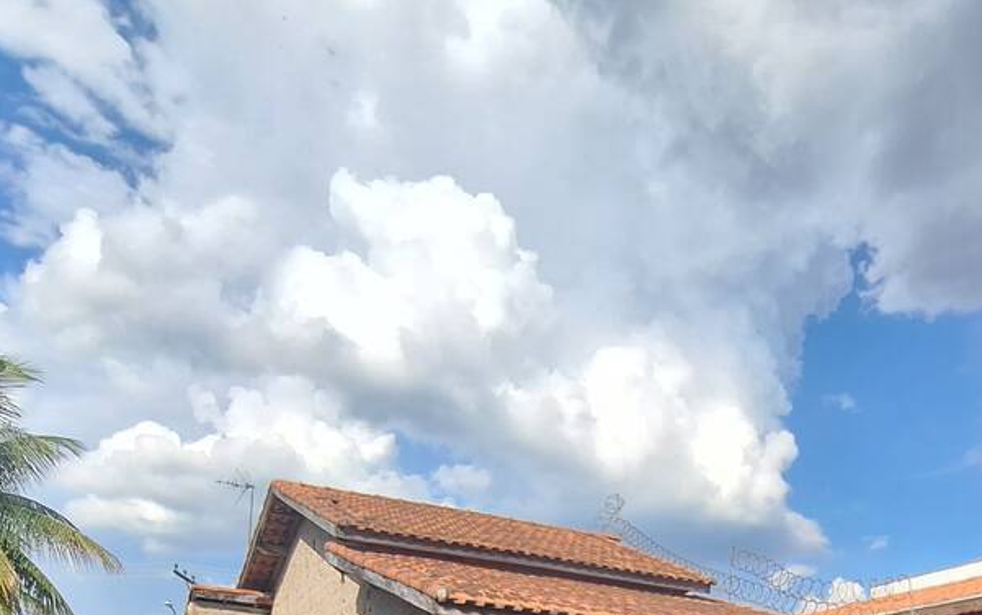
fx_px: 883
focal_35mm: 33
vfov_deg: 29.6
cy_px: 828
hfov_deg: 57.6
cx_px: 596
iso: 40
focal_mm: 1.74
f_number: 2.2
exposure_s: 1/1852
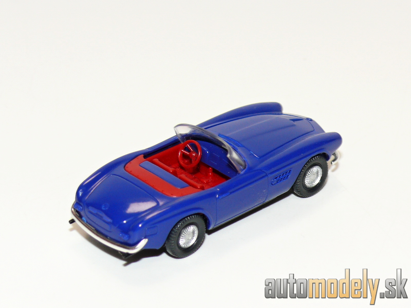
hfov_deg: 13.8
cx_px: 206
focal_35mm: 143
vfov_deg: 10.4
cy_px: 154
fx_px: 1698
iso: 100
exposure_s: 1/30
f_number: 4
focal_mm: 16.8
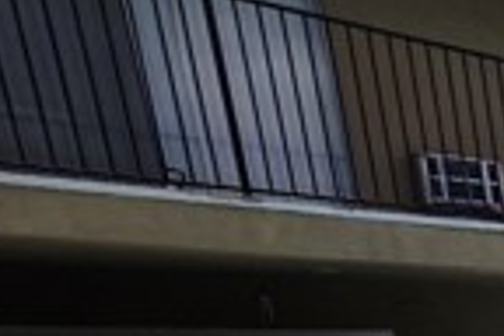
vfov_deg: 18.4
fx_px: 840
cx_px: 1012
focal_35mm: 60
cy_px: 581
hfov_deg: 19.2
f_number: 1.9
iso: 40
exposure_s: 1/4217
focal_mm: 2.2
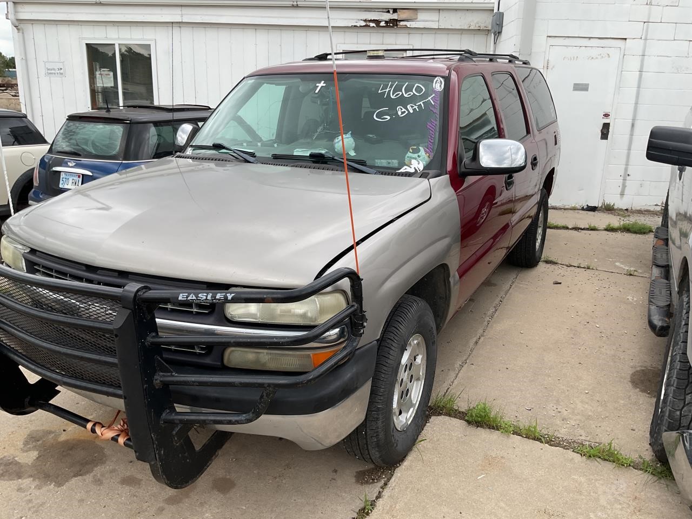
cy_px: 260
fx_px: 580
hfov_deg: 61.7
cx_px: 346
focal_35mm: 29
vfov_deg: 48.2
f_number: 1.8
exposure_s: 1/303
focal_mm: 3
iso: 16
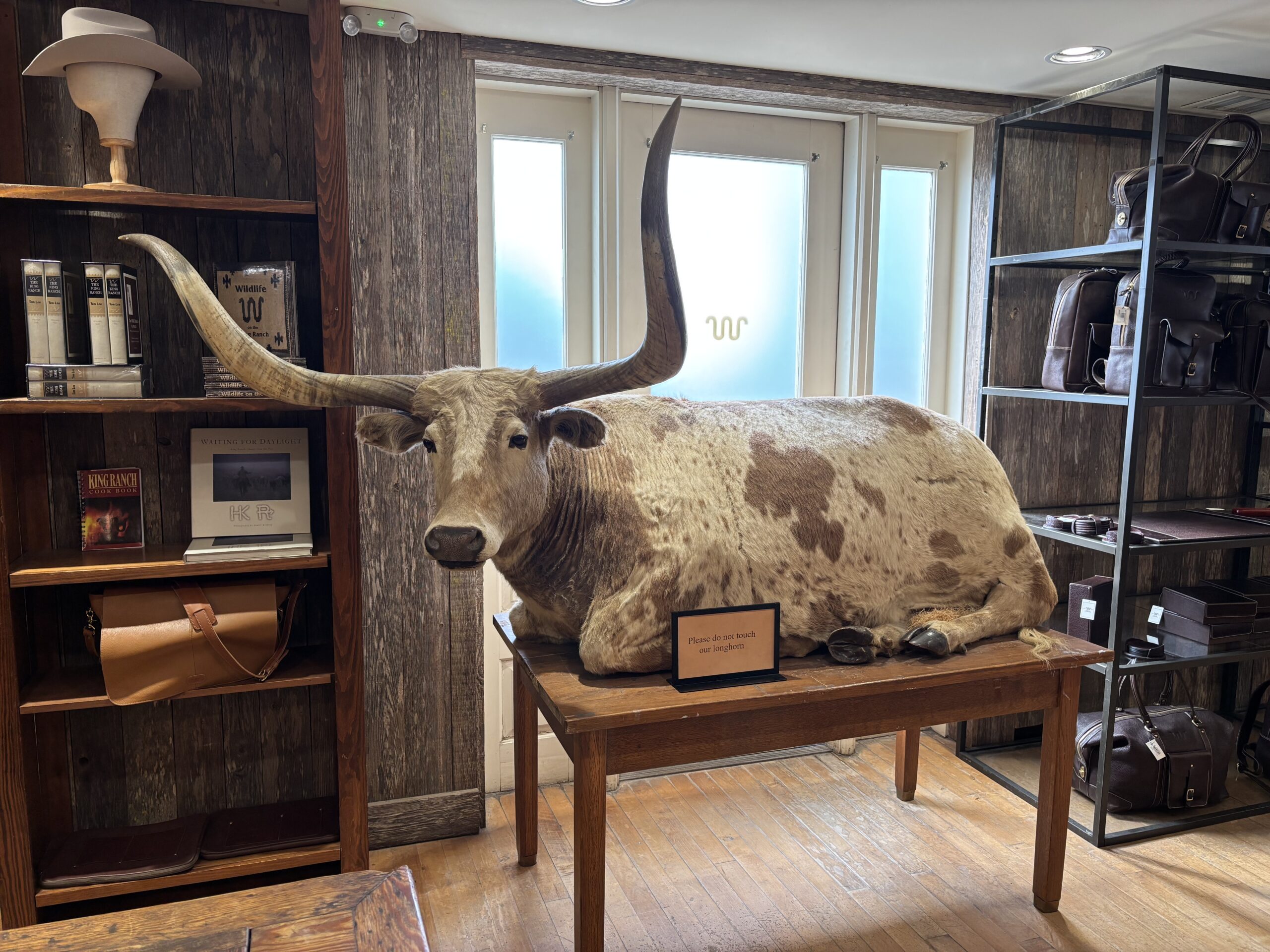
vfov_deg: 53.1
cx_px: 635
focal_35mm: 26
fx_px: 954
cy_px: 476
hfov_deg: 67.3
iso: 100
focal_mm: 5.96
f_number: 1.6
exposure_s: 1/120
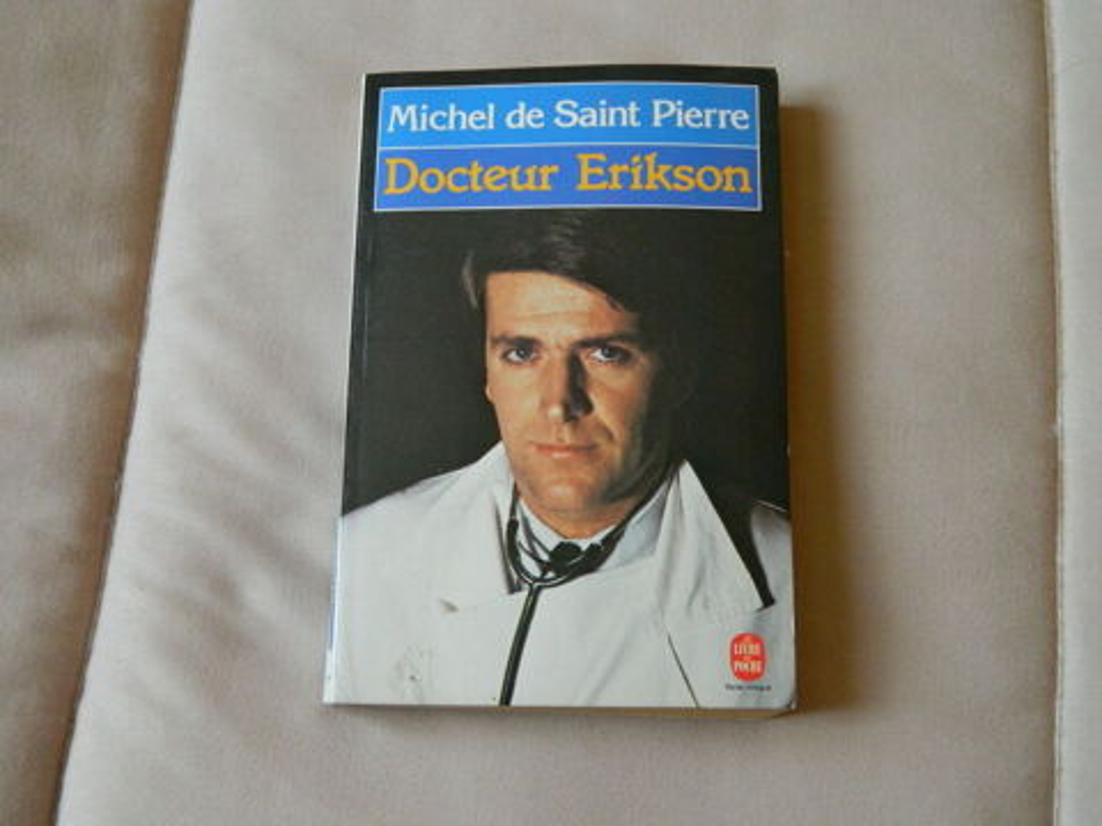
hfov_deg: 45.8
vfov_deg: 35.1
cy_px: 413
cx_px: 551
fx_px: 1305
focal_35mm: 41
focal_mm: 7.3
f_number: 3.5
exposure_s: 1/25
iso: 400
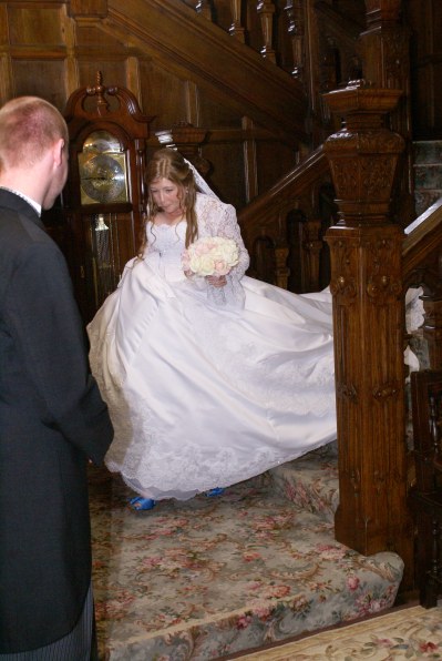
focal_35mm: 52
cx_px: 221
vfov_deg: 37.8
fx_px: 964
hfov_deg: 25.8
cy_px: 330
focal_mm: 35
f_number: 5.6
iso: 400
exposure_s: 1/80
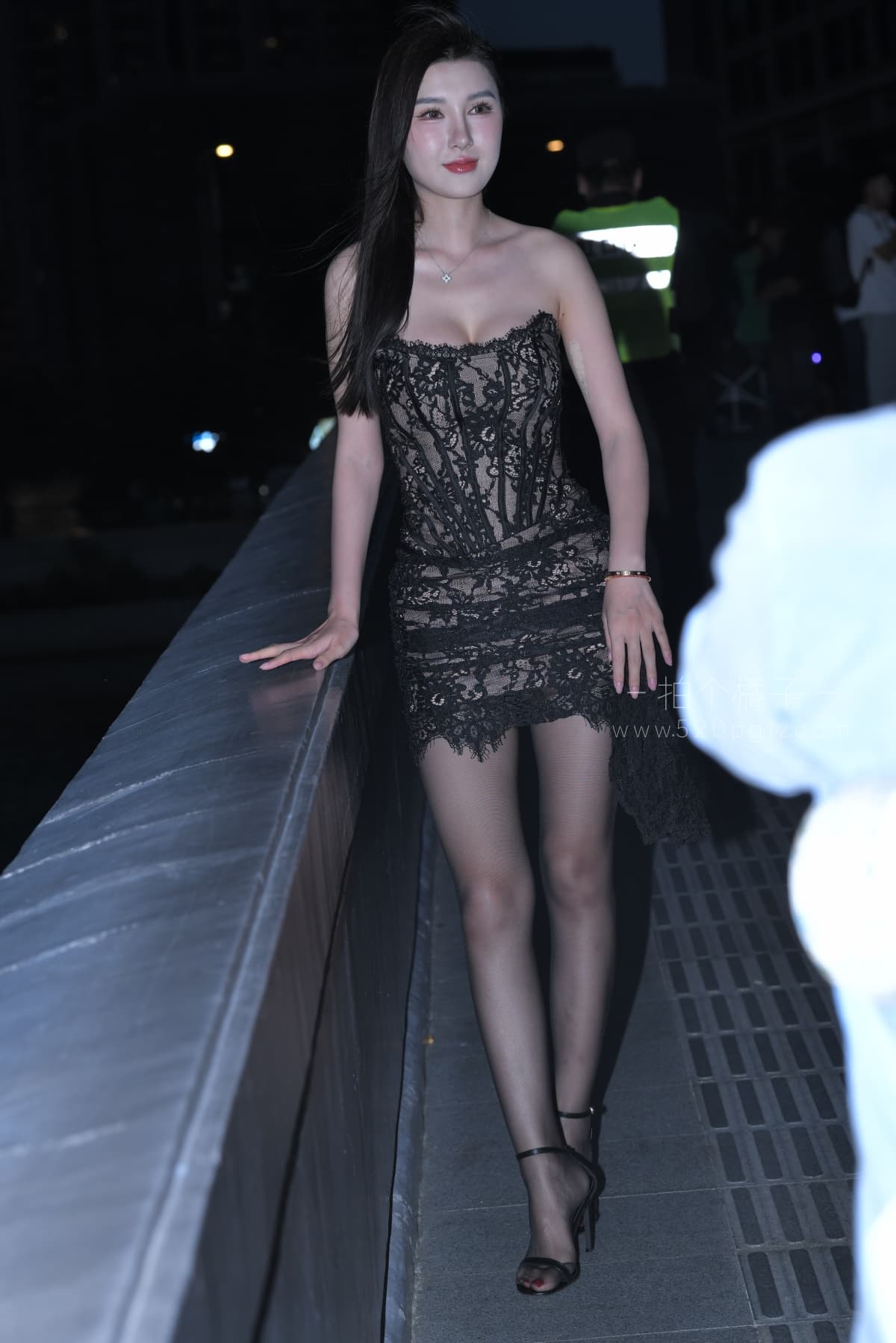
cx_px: 448
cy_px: 672
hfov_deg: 15.9
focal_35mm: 86
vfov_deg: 23.6
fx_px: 3210
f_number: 5.6
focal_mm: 86
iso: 320
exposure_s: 1/250
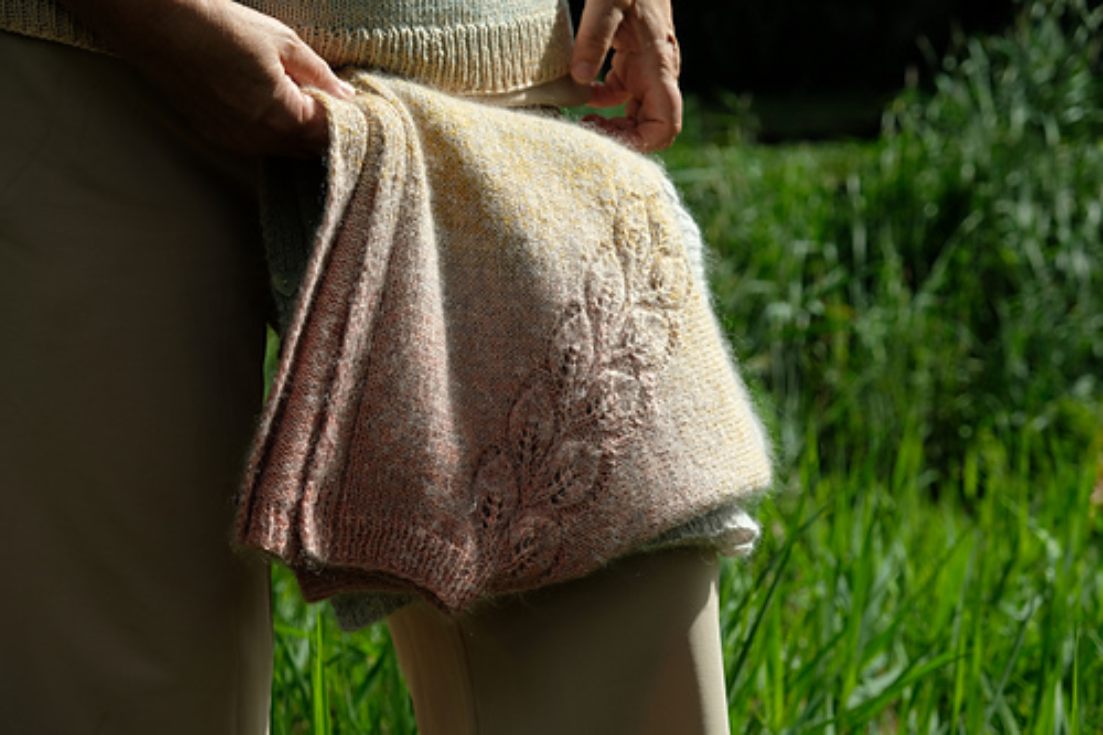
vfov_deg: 16.4
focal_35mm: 83
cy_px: 368
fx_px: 2542
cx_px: 552
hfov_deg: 24.5
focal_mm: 55
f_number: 5.6
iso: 200
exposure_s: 1/680
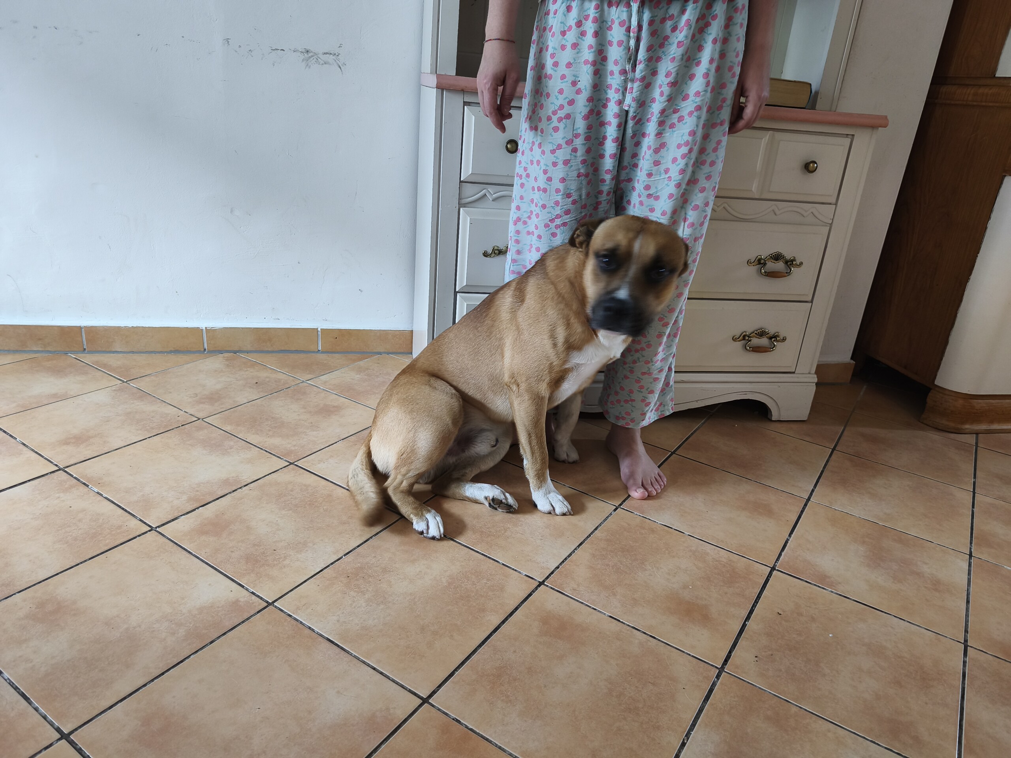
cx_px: 506
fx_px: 672
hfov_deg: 73.9
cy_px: 379
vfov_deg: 58.9
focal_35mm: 23
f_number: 1.65
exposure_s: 1/50
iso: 800
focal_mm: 6.18
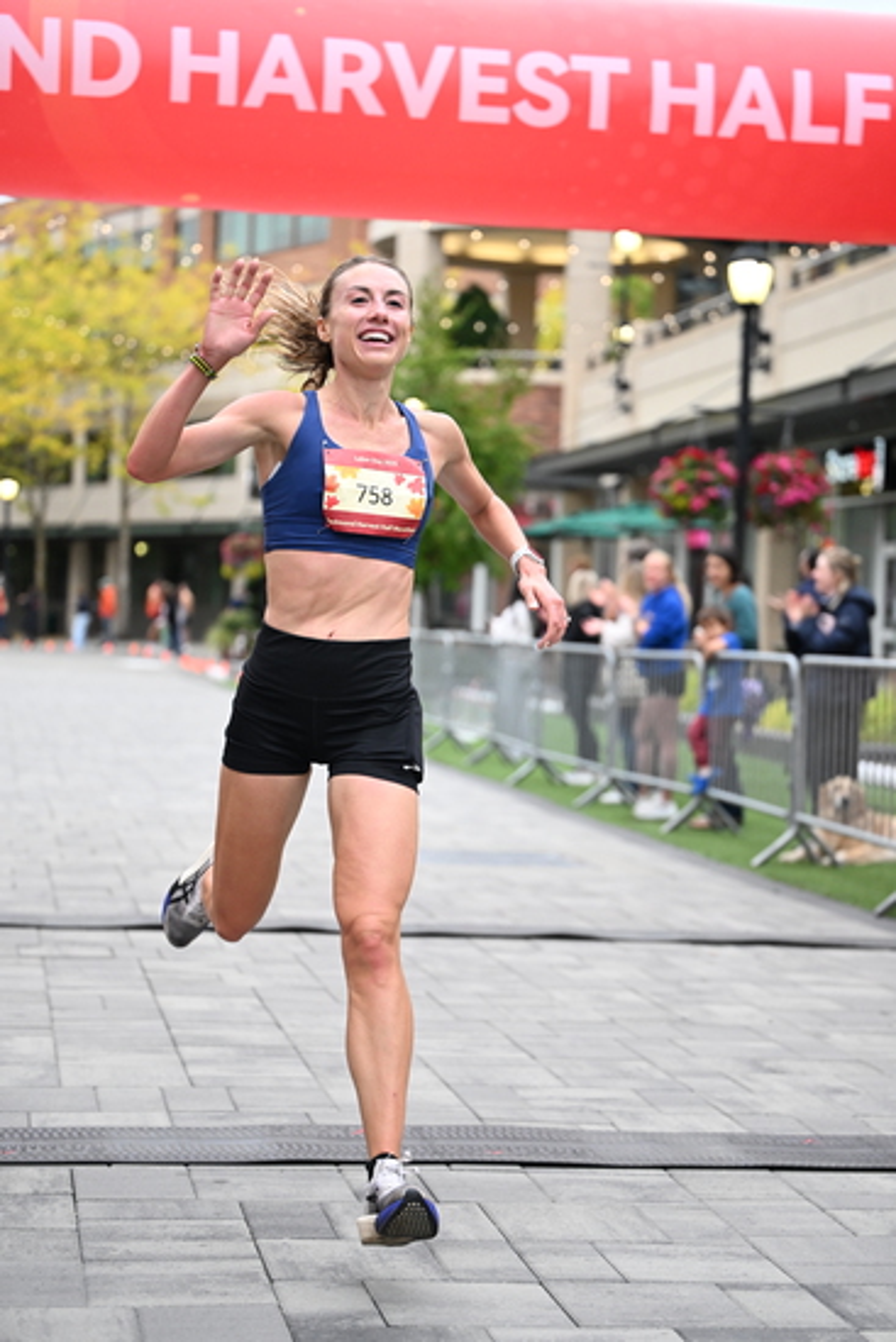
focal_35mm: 71
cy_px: 671
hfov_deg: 19.2
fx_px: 2649
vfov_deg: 28.4
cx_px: 448
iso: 1600
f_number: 2.8
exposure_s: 1/1000
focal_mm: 71
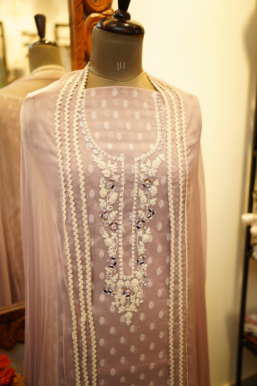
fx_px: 385
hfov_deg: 36.9
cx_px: 129
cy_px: 196
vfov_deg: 53.1
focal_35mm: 36
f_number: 2
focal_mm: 35
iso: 160
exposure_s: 1/125
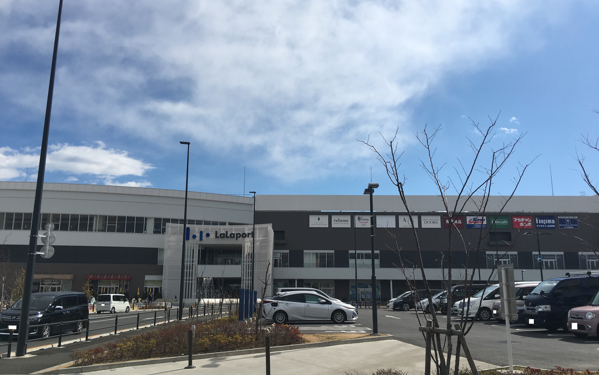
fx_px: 506
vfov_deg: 40.6
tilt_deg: +11.6
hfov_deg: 61.2
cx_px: 298
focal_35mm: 31
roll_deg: -0.6
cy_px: 200
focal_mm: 4.15
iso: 25
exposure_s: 1/2849
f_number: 2.2
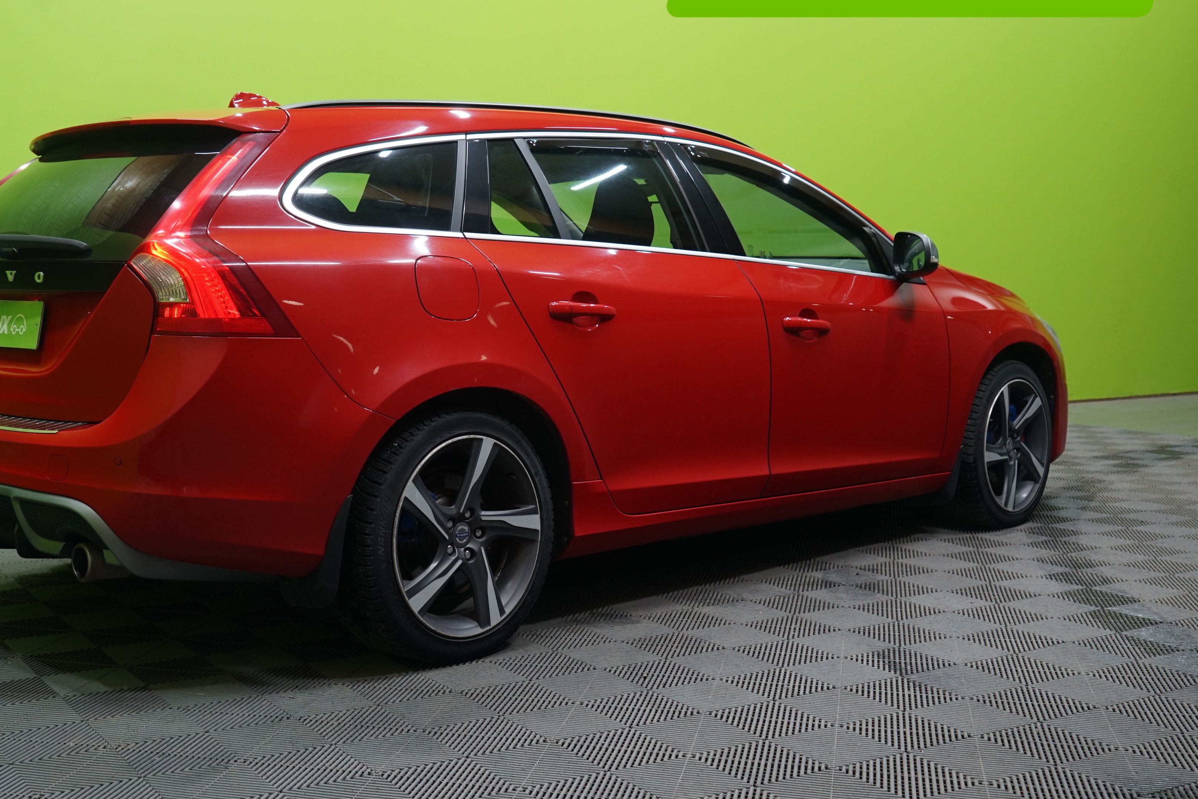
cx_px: 482
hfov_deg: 45.2
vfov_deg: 31.1
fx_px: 1431
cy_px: 334
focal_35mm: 43
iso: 800
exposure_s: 1/25
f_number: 5.6
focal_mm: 35
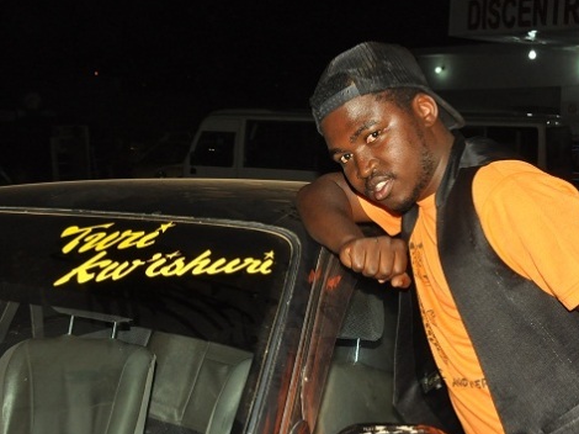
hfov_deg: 37.3
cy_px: 250
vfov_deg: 28.5
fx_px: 853
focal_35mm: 51
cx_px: 355
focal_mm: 26
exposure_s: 1/200
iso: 1000
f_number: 8
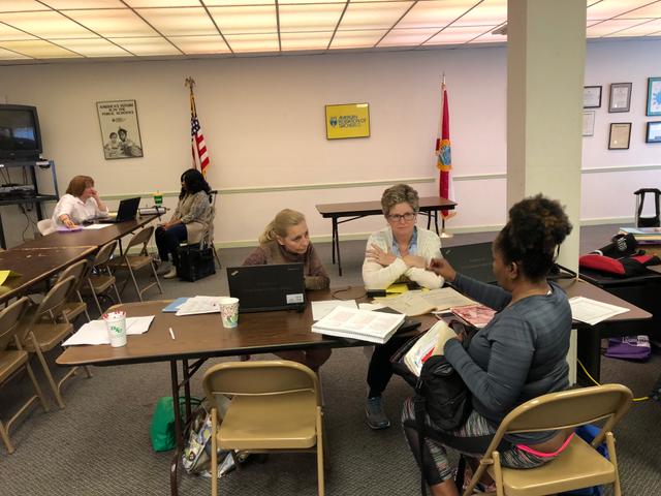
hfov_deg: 63.4
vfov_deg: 49.7
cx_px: 330
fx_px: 535
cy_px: 248
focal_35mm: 28
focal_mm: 4
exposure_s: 1/15
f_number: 1.8
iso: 40
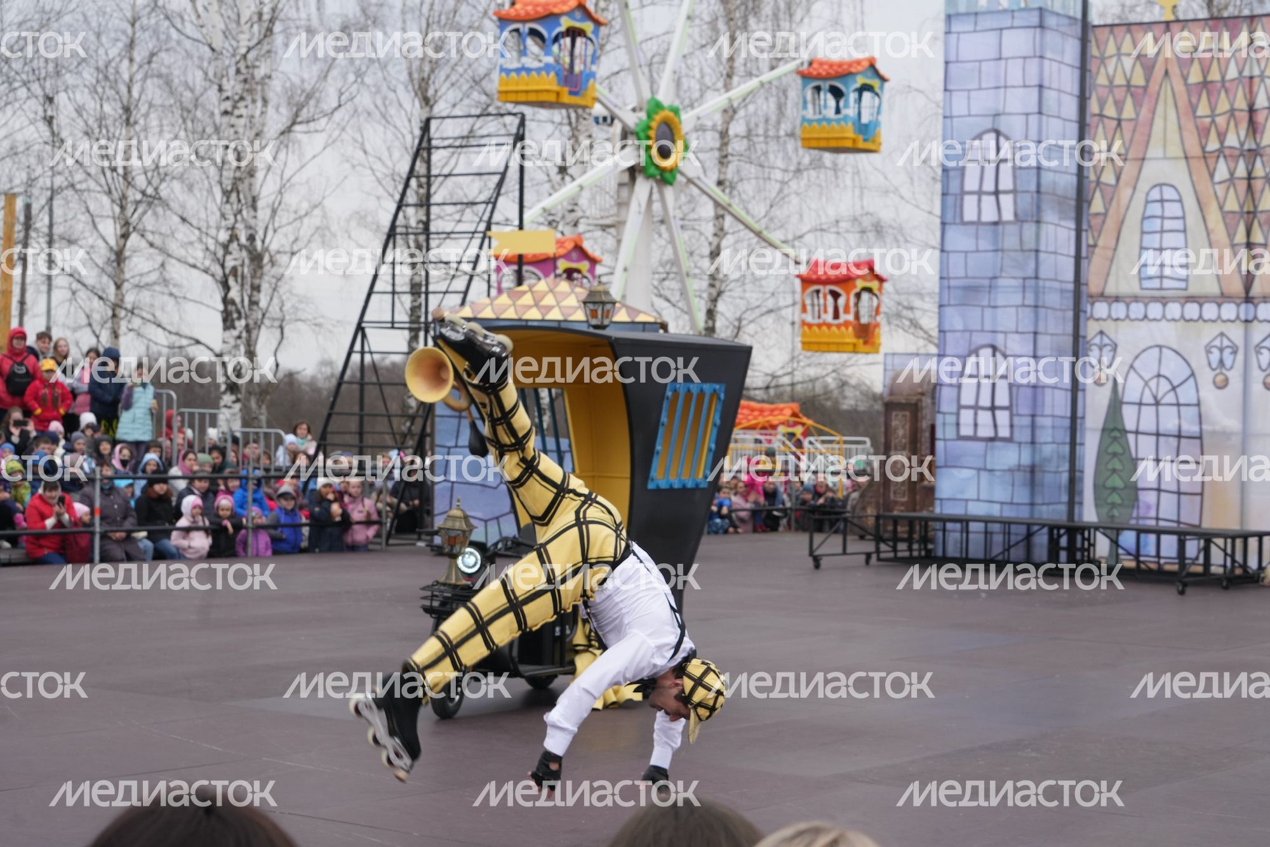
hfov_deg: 28.8
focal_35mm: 70
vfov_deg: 19.5
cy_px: 424
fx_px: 2470
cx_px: 635
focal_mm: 70
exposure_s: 1/500
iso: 800
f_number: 8
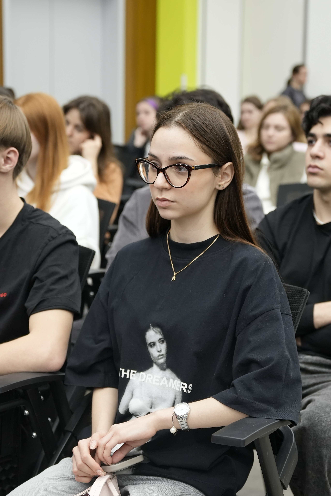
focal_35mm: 67
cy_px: 248
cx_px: 166
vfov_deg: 30.1
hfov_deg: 20.3
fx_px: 924
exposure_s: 1/250
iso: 1250
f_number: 2.8
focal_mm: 45.3
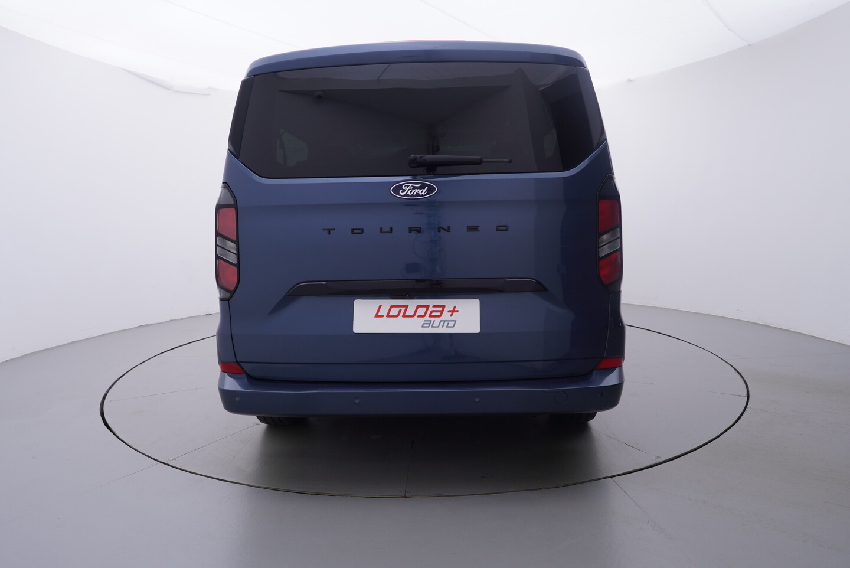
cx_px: 425
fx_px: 532
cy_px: 284
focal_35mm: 22
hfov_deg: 77.3
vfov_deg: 56.2
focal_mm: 15
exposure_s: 1/80
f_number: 5
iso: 200
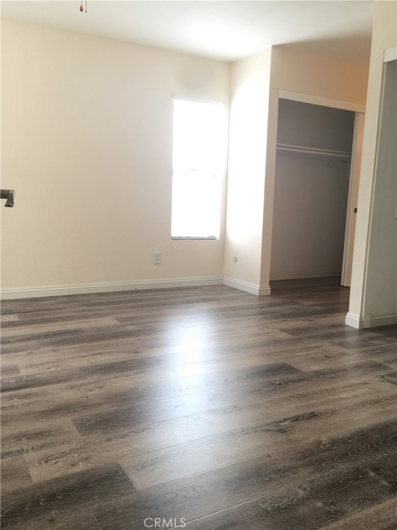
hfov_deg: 48.2
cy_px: 265
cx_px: 198
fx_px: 443
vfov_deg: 61.7
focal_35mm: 29
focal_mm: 4.15
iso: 32
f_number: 2.2
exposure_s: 1/15
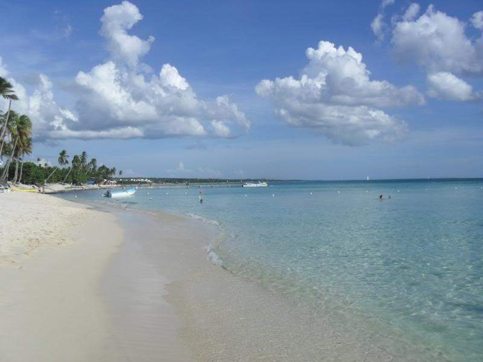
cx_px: 242
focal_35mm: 35
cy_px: 181
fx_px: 488
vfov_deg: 40.7
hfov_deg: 52.6
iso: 100
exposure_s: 1/500
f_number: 8.4
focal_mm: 6.3
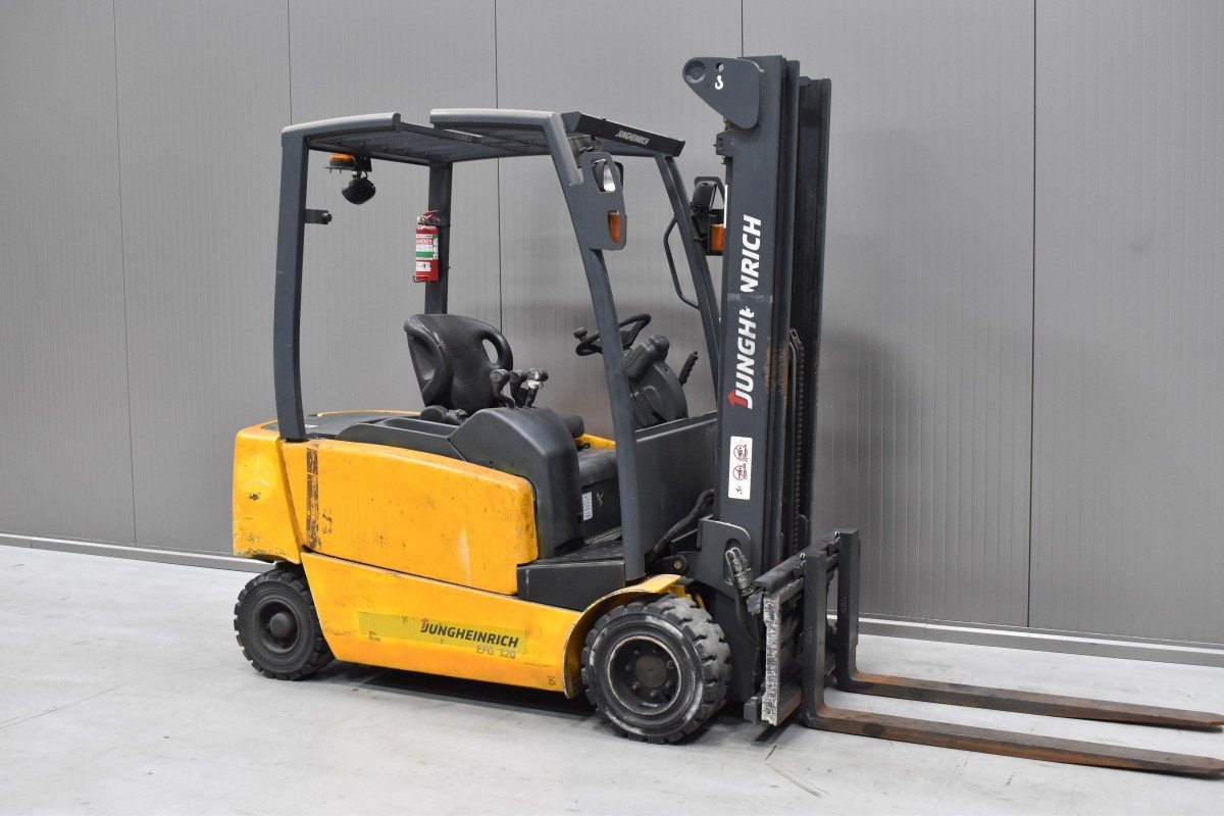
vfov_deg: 36.9
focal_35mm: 36
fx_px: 1224
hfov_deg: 53.1
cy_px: 408
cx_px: 612
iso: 1600
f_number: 5.6
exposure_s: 1/30
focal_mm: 24
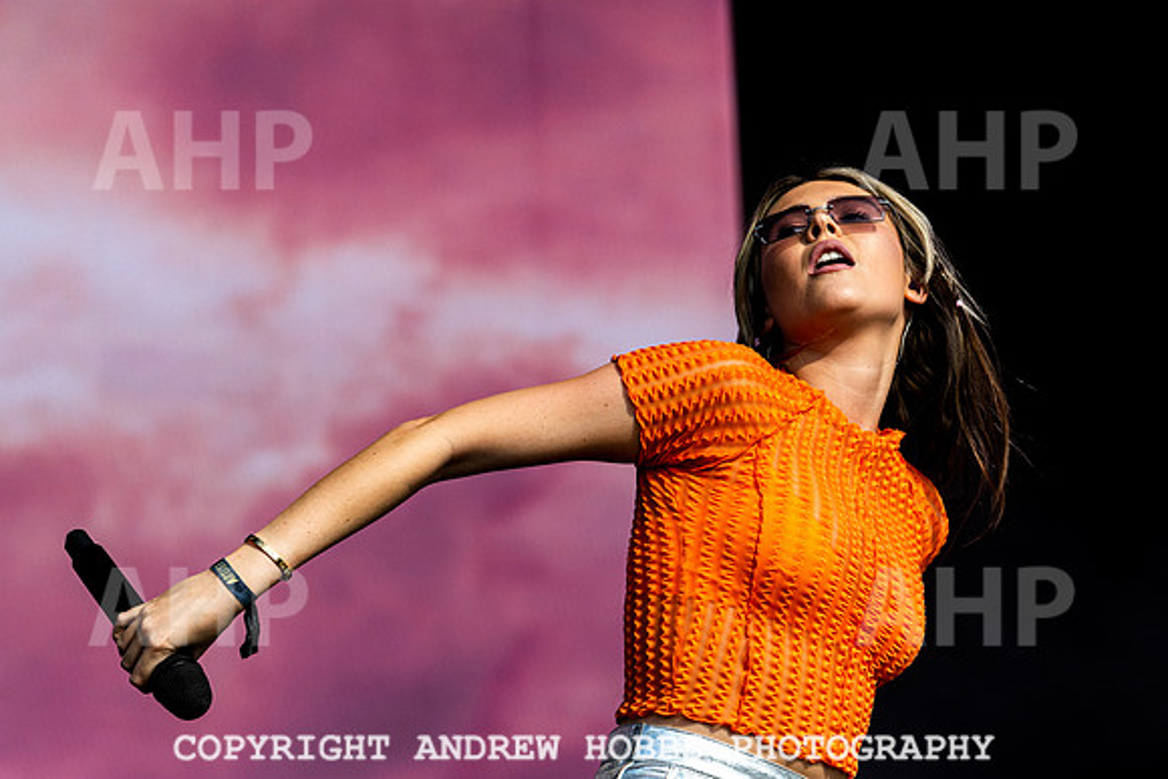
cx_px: 720
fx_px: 6322
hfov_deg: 10.5
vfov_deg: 7.0
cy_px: 217
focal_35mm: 195
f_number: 5
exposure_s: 1/2000
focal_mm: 135
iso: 200
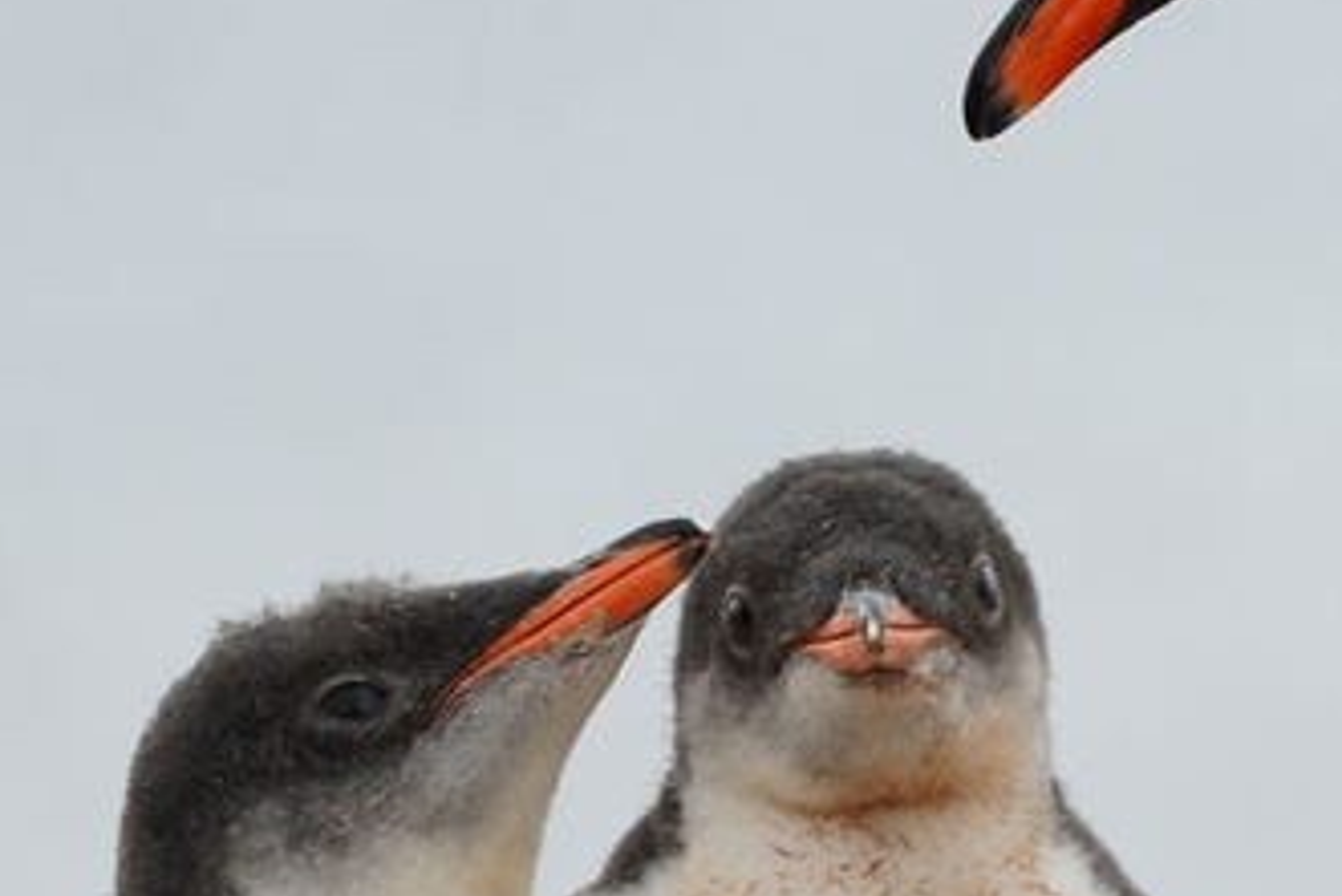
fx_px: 48256
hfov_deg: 1.6
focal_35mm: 1294
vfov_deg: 1.1
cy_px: 900
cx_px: 1423
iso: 125
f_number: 6.3
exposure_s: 1/320
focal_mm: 268
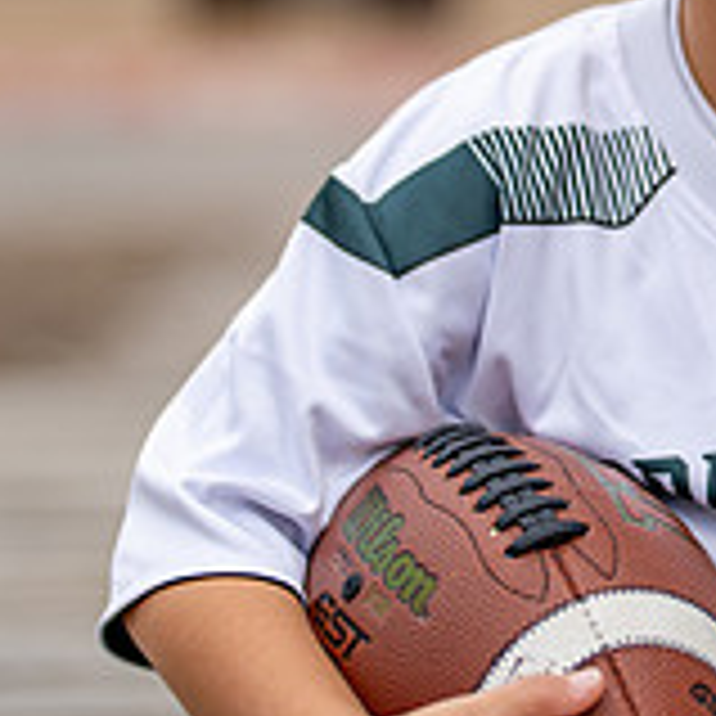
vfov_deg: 9.8
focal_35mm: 177
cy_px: 126
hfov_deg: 9.7
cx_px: 898
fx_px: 4142
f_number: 1.2
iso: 200
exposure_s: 1/2500
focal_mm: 50
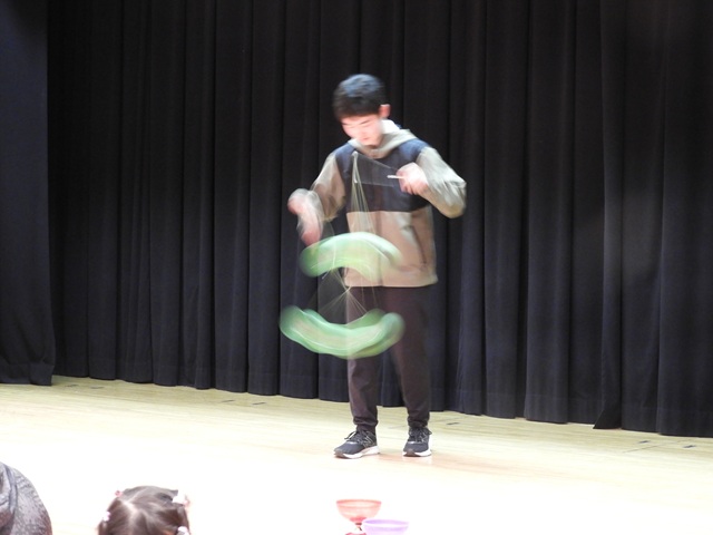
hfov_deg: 24.4
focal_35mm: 80
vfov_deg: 18.4
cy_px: 268
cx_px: 356
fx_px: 1648
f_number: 4.5
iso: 800
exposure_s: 1/5
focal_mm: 14.3
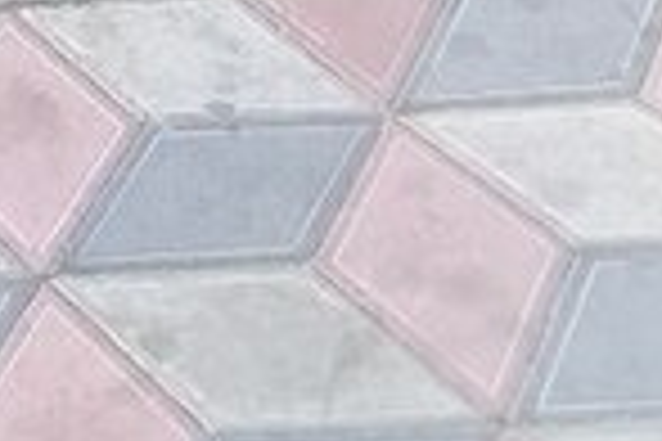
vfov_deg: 8.7
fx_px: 2666
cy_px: -556
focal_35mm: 145
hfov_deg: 13.6
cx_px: -189
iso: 100
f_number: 2.2
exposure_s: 1/100
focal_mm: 3.3
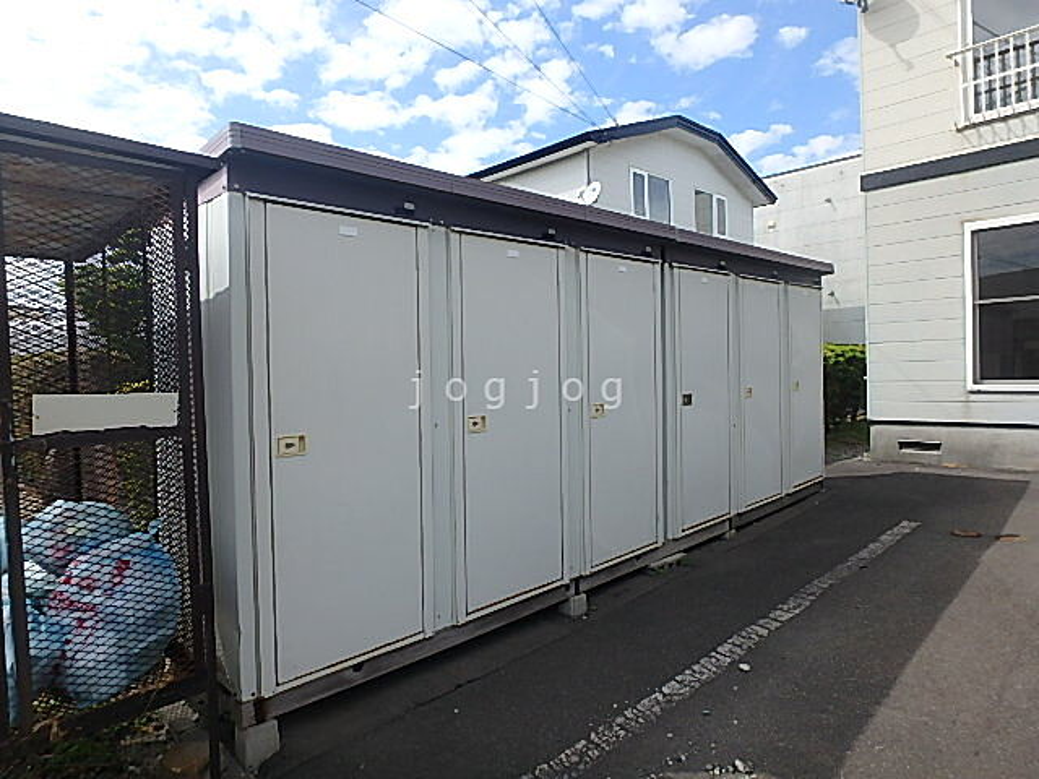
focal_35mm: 21
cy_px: 390
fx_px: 630
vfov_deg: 63.4
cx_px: 520
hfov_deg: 79.0
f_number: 3.5
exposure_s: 1/1000
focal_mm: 3.7
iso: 125
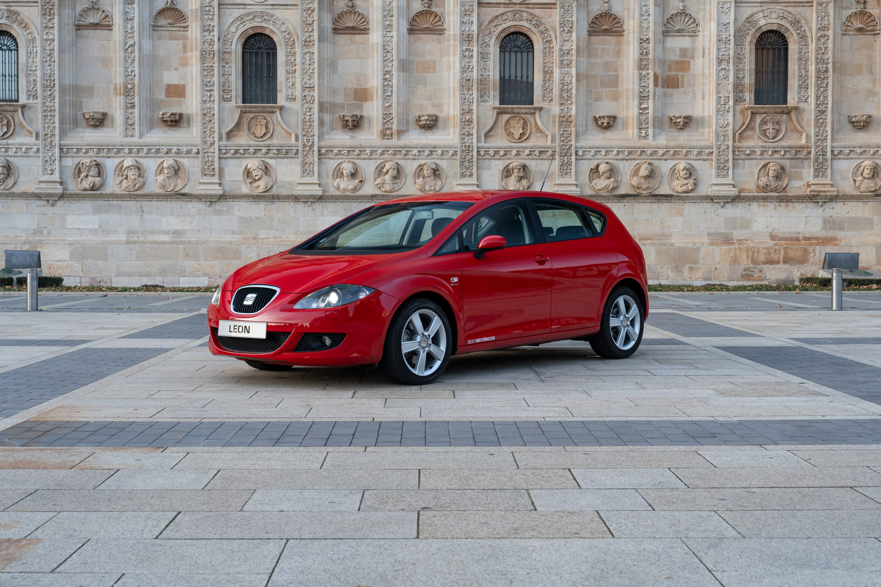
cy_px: 294
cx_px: 440
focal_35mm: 50
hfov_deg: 39.6
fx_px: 1224
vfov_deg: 27.0
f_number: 7.1
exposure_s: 1/50
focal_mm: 50
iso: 1000
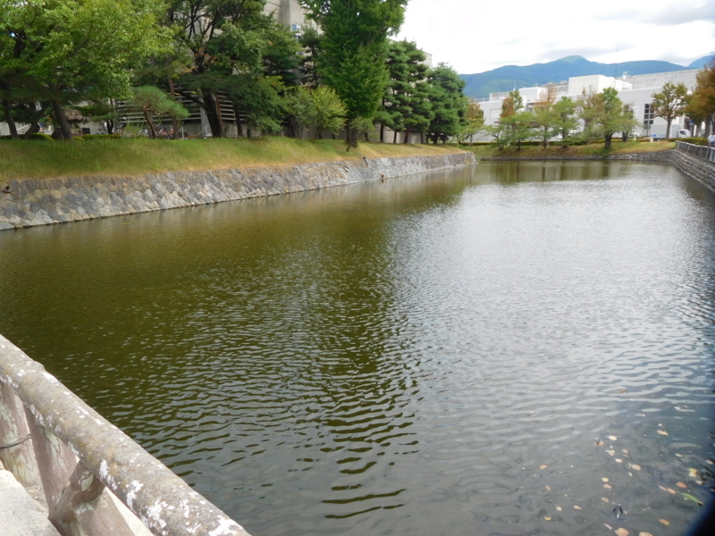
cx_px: 358
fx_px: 516
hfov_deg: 69.4
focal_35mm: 25
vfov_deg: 54.9
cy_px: 268
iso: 125
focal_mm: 4.5
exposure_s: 1/500
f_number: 3.4
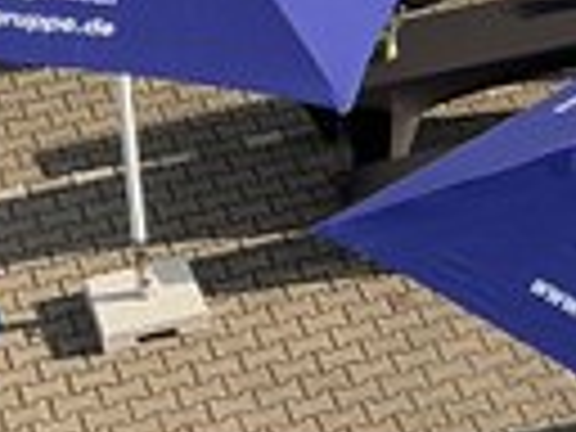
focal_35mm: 181
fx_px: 3012
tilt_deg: -28.0
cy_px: -207
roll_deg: -4.4
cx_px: 1084
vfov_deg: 8.0
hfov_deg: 10.2
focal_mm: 3
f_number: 1.8
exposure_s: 1/929
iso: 25
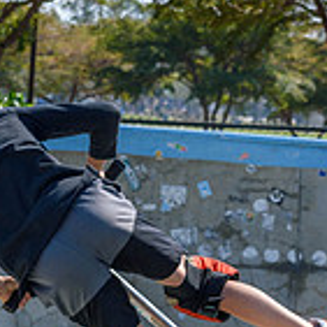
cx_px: 90
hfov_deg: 6.1
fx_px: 3046
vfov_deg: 6.1
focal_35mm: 285
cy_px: 438
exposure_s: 1/800
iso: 200
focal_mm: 70
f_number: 7.1
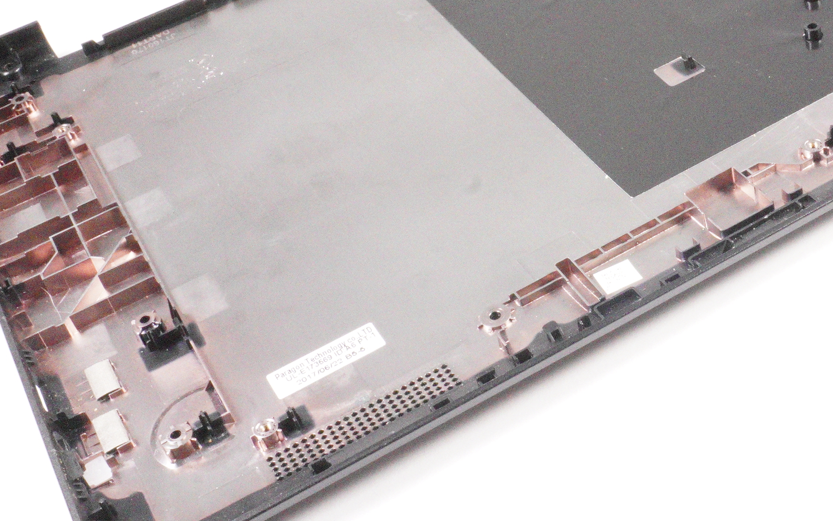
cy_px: 160
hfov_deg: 32.1
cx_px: 586
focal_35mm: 63
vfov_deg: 20.6
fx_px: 1428
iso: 12800
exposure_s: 1/200
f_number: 22
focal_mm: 23
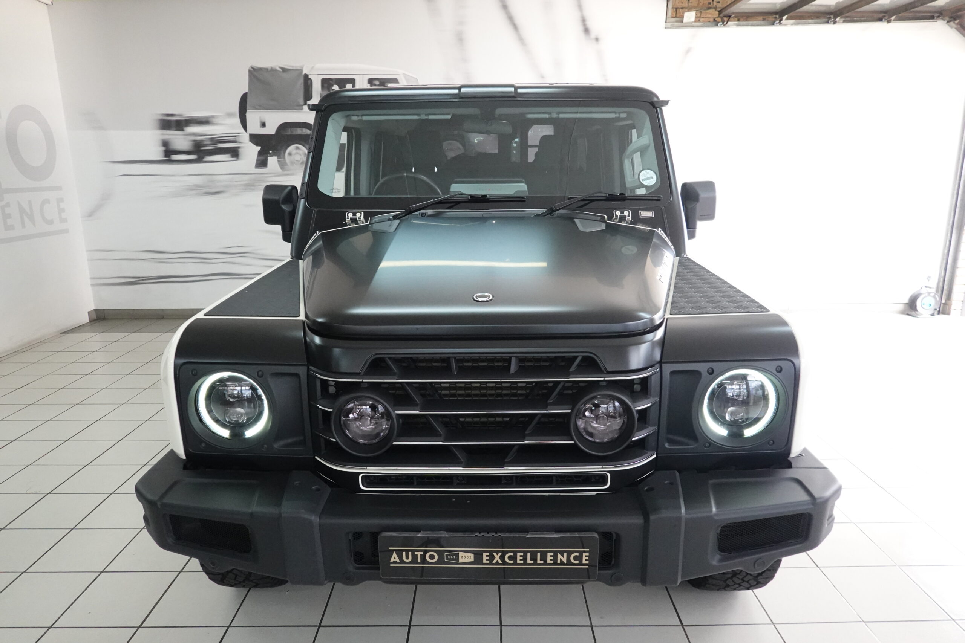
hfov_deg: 73.7
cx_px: 482
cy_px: 322
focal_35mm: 24
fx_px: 643
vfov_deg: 53.1
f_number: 2.8
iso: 2000
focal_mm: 9
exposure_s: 1/200
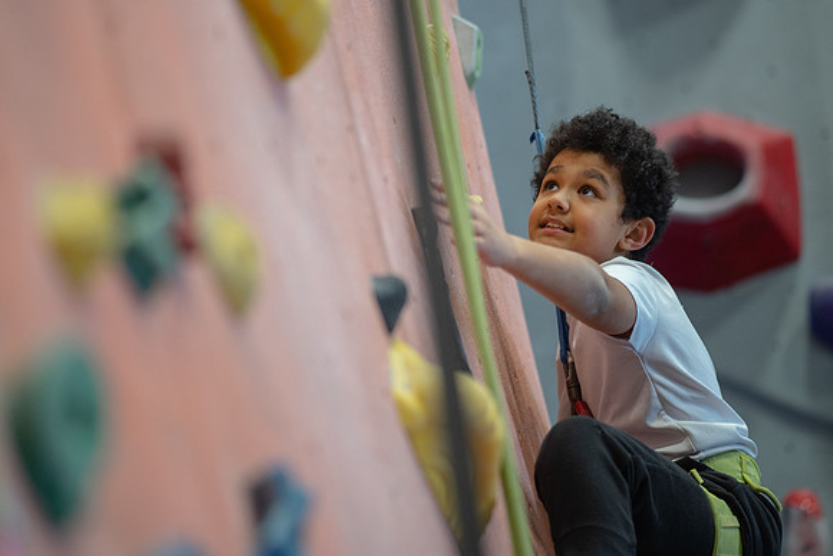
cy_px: 205
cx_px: 424
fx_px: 2632
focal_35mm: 114
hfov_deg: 18.0
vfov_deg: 12.0
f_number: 1.8
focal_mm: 85
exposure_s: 1/250
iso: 1250
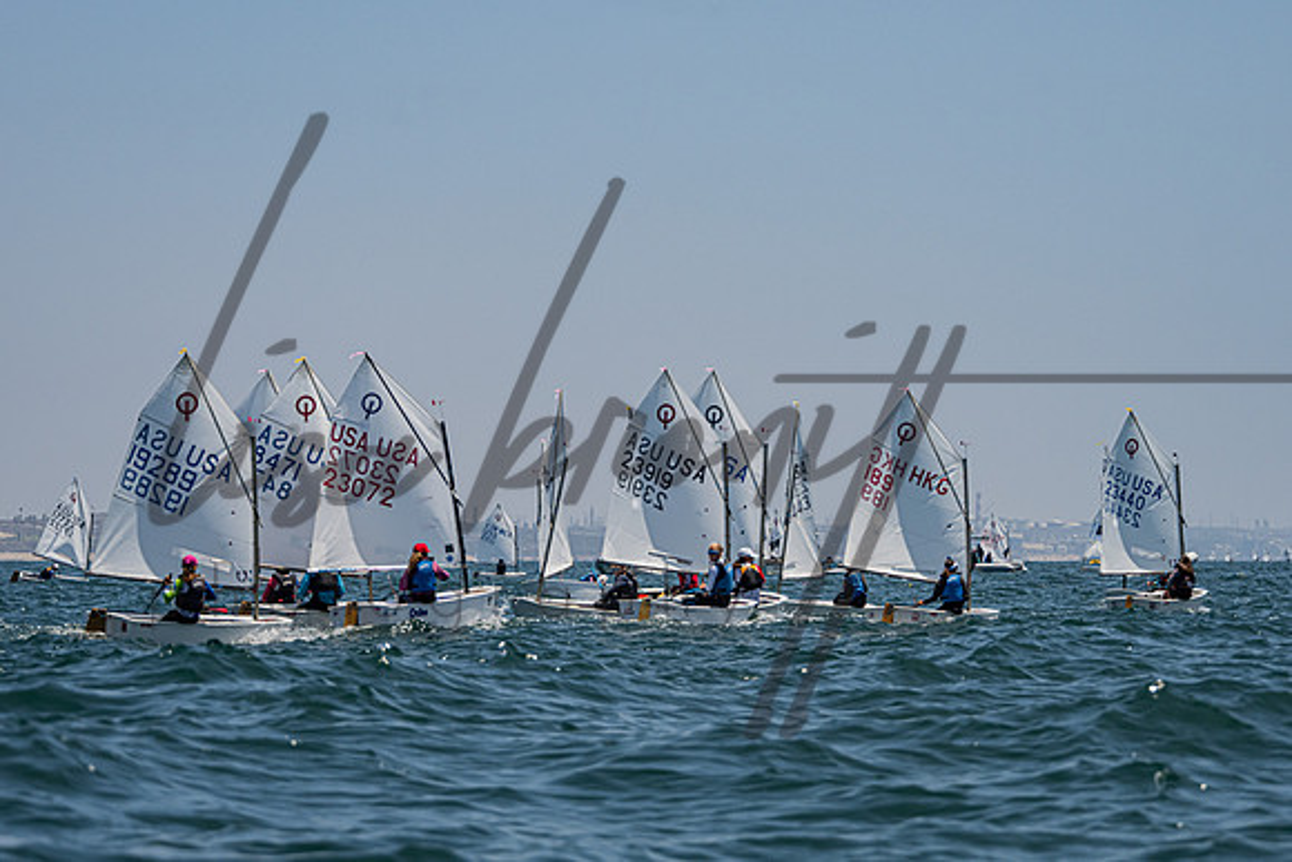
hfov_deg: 13.9
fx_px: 5318
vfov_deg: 9.3
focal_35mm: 148
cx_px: 659
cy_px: 420
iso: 500
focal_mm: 115
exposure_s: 1/4000
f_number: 6.7
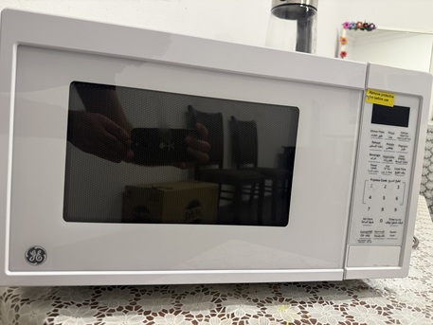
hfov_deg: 71.6
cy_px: 162
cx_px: 216
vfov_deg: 56.8
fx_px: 300
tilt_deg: -6.1
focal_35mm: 24
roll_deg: -2.6
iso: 250
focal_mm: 6.76
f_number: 1.78
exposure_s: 1/60
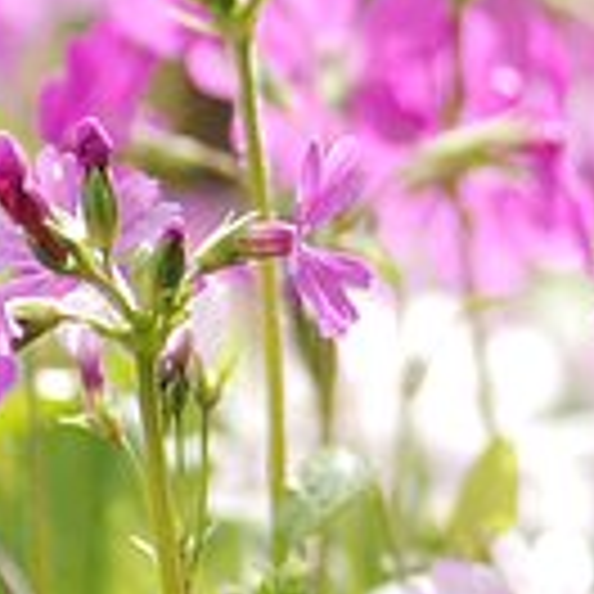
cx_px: 1084
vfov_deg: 3.5
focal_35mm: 495
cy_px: 146
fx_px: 9610
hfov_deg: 3.5
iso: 320
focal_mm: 100
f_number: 6.3
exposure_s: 1/500
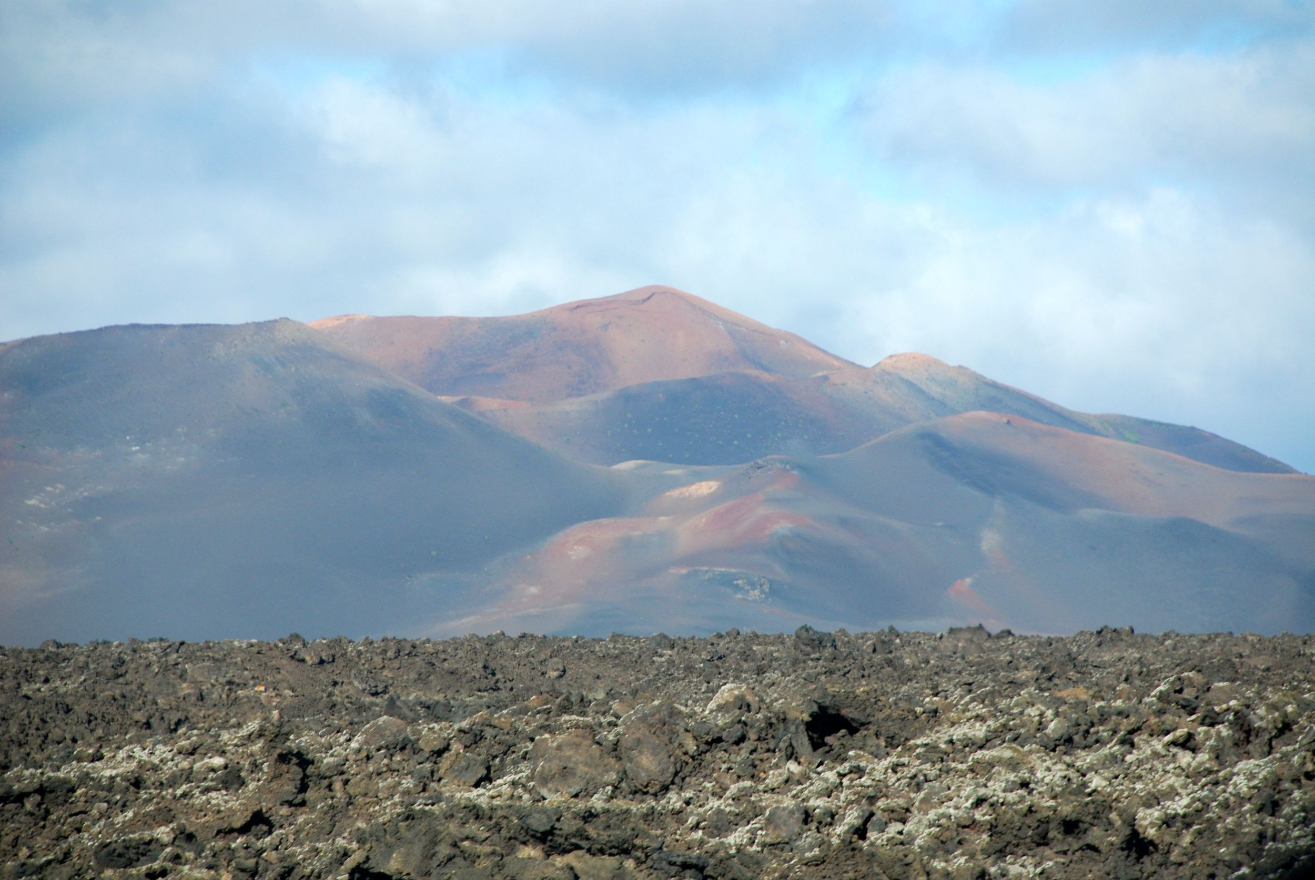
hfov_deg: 10.1
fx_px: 7406
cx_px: 658
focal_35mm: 202
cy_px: 440
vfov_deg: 6.8
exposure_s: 1/800
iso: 400
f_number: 7.1
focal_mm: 135
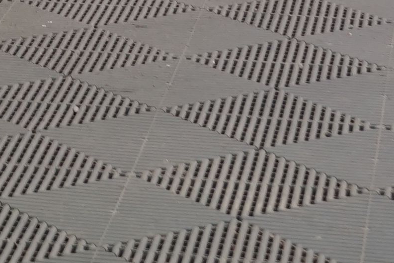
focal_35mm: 242
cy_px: -529
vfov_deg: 5.3
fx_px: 2649
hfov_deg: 8.2
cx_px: -302
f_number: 6.3
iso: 500
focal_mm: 32
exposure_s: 1/30
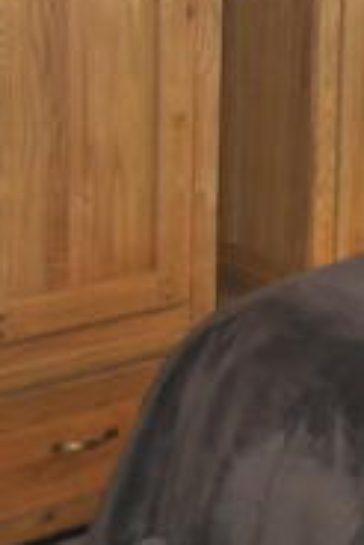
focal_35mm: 96
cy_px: -13
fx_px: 1453
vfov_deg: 20.5
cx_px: 469
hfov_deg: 13.8
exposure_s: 1/25
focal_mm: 18
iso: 100
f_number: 5
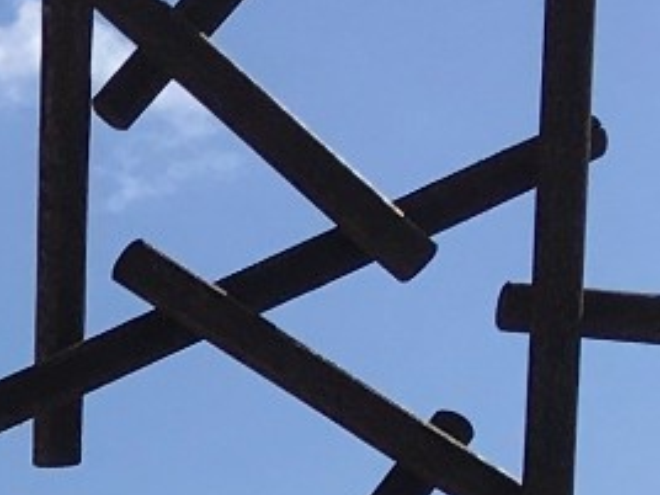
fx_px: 4233
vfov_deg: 6.3
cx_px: -1054
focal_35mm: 222
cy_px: 1254
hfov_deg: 8.1
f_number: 2.2
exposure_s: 1/3663
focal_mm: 4.15
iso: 25
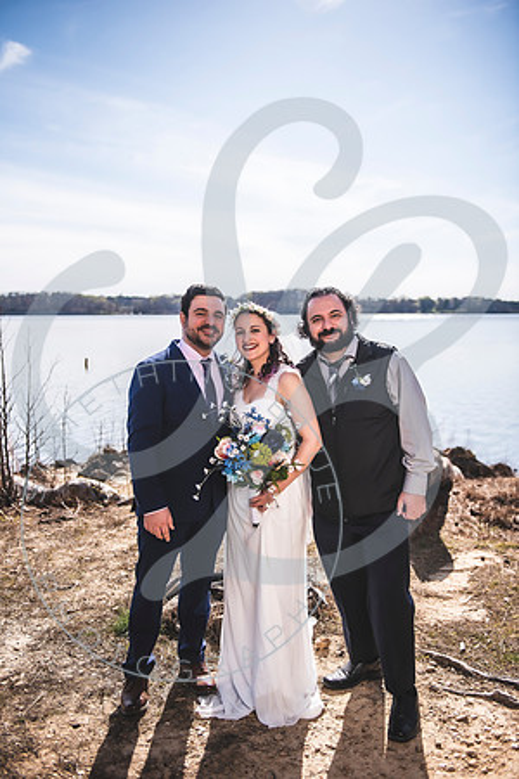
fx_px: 692
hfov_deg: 41.1
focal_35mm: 32
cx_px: 260
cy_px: 390
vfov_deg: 58.7
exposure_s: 1/2500
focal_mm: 32
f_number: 2.8
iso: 100
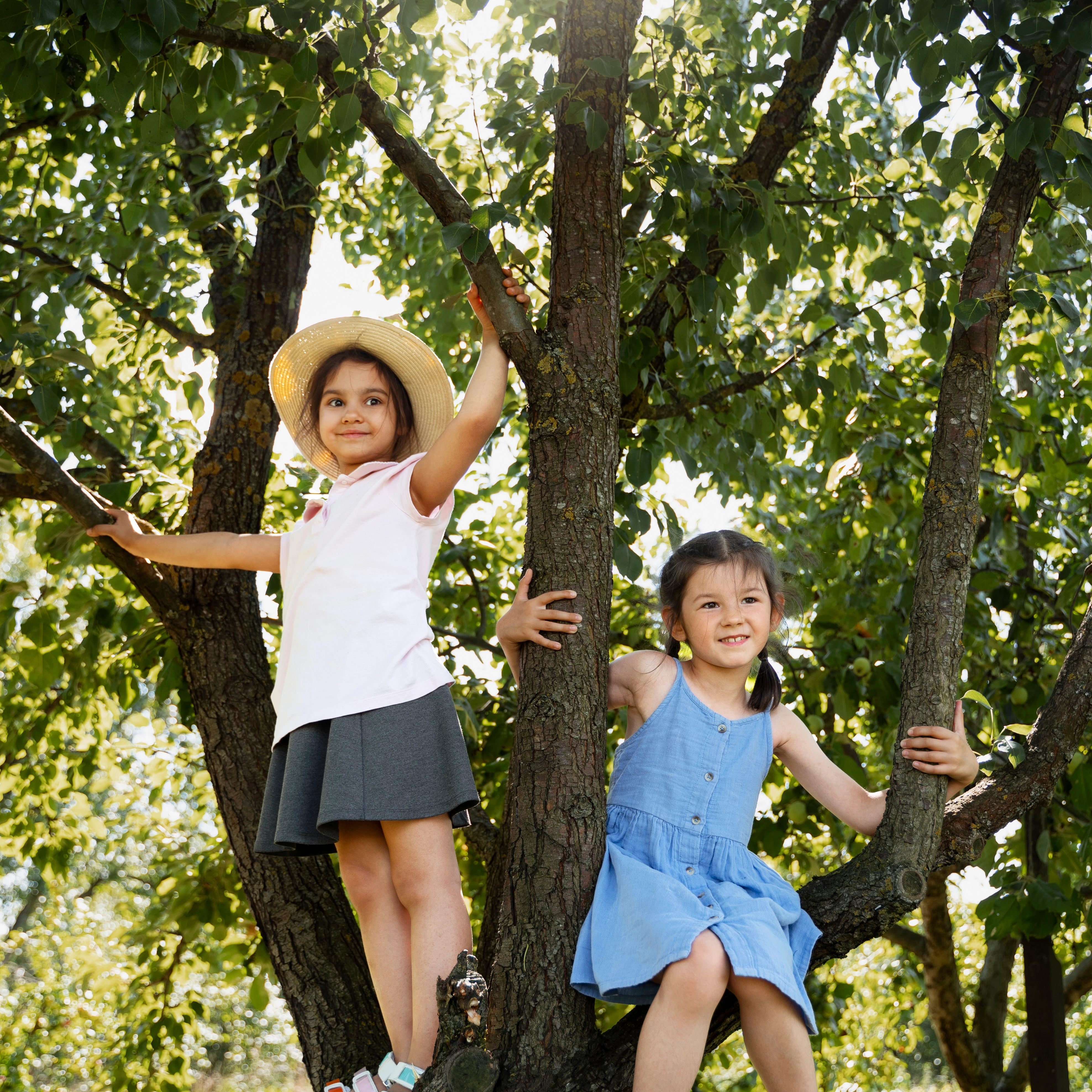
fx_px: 1428
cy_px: 595
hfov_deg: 41.9
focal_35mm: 40
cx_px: 544
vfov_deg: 41.8
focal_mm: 31
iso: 320
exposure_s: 1/400
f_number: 2.8
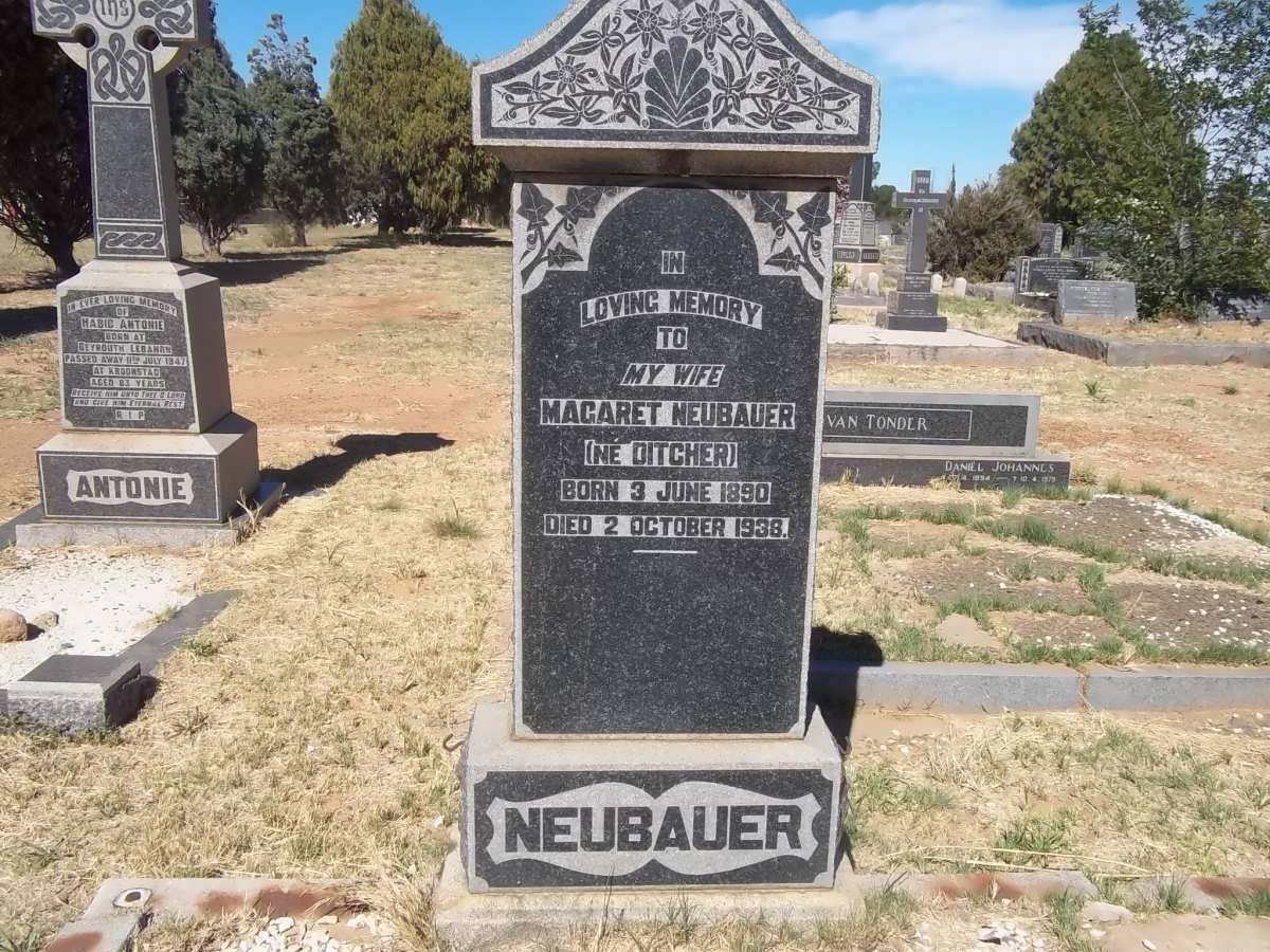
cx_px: 635
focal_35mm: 32
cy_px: 476
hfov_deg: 56.8
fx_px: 1174
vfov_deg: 44.2
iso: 80
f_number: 5.5
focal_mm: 5.7
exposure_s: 1/500
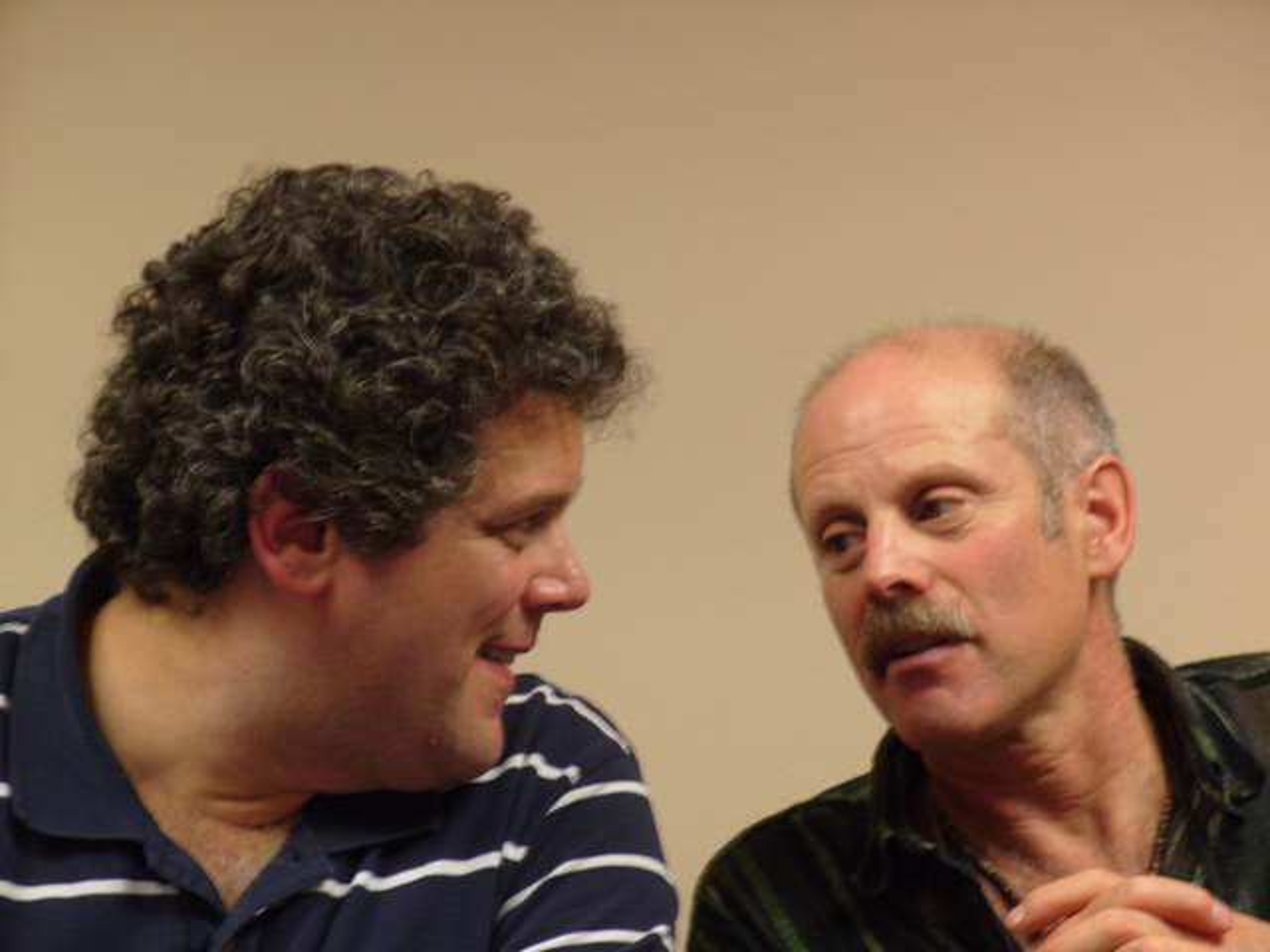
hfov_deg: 11.3
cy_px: 476
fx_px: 6420
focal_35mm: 175
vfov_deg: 8.5
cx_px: 635
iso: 200
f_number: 4.5
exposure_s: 1/15
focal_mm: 39
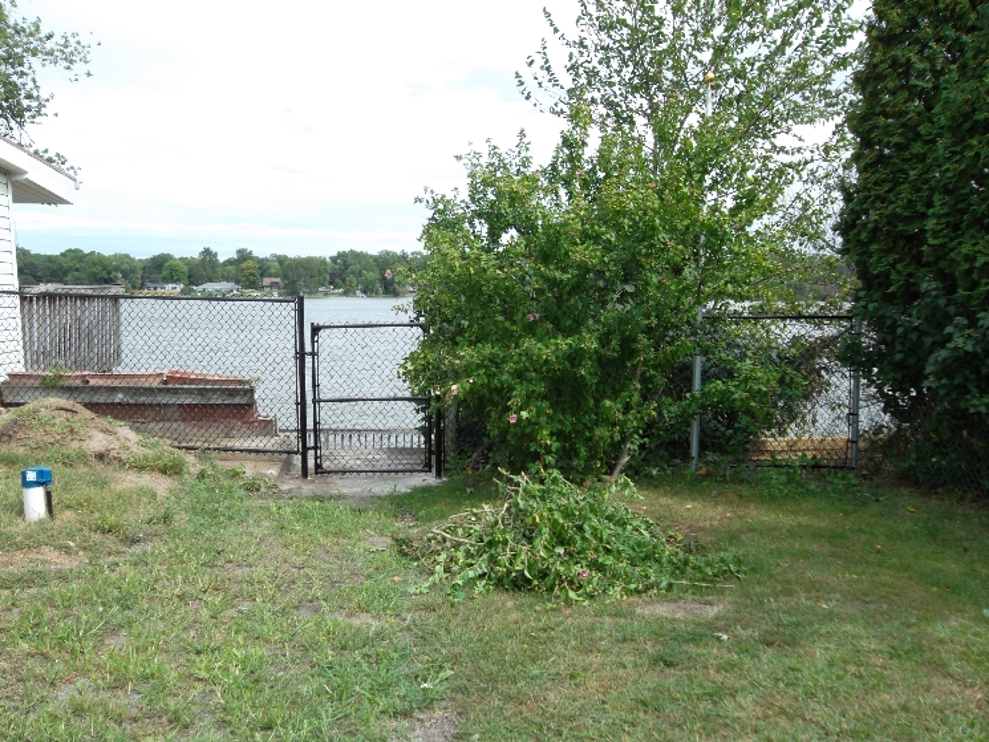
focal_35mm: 29
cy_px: 385
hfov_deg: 61.6
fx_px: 829
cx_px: 475
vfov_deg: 48.2
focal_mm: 4.9
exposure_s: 1/340
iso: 80
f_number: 3.5
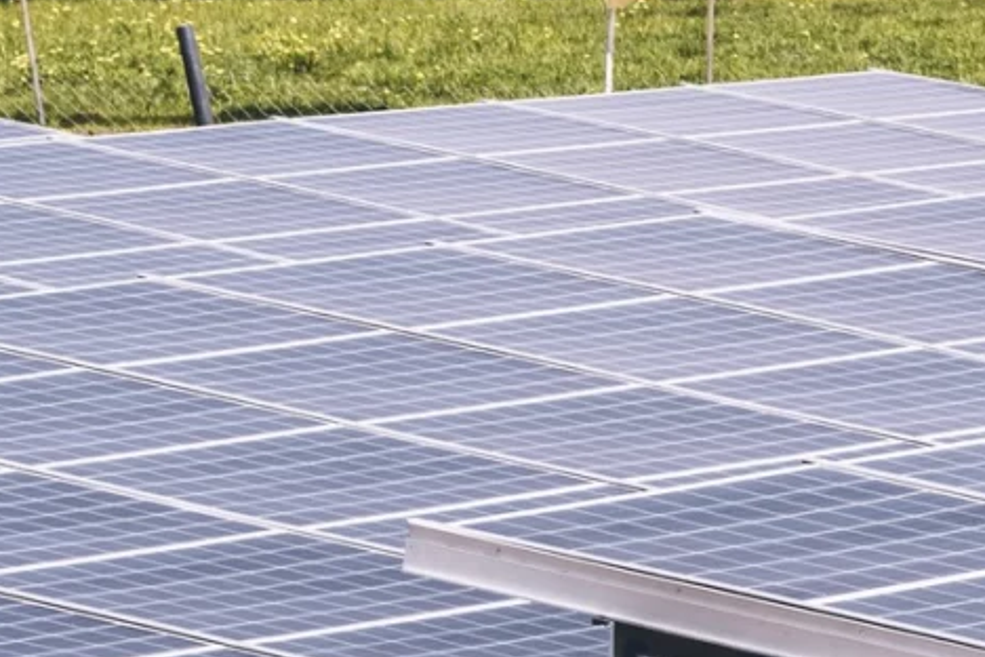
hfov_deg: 5.9
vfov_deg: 3.9
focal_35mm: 349
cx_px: 724
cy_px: 331
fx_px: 9548
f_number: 8
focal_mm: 86
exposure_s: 1/250
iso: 200
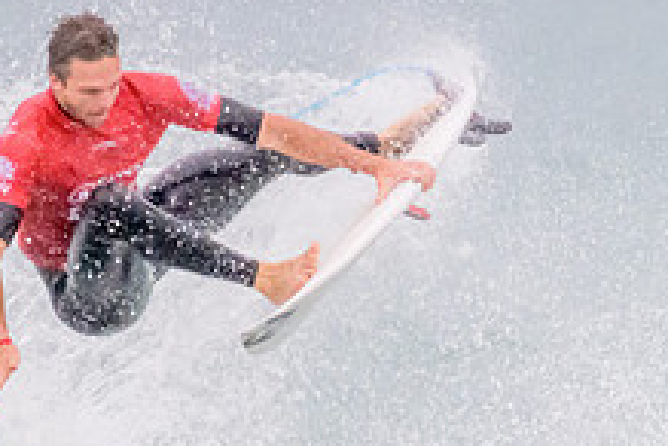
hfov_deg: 0.7
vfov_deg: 0.5
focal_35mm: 2834
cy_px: 471
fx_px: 52582
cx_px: 551
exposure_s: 1/2000
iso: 6400
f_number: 11
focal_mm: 800
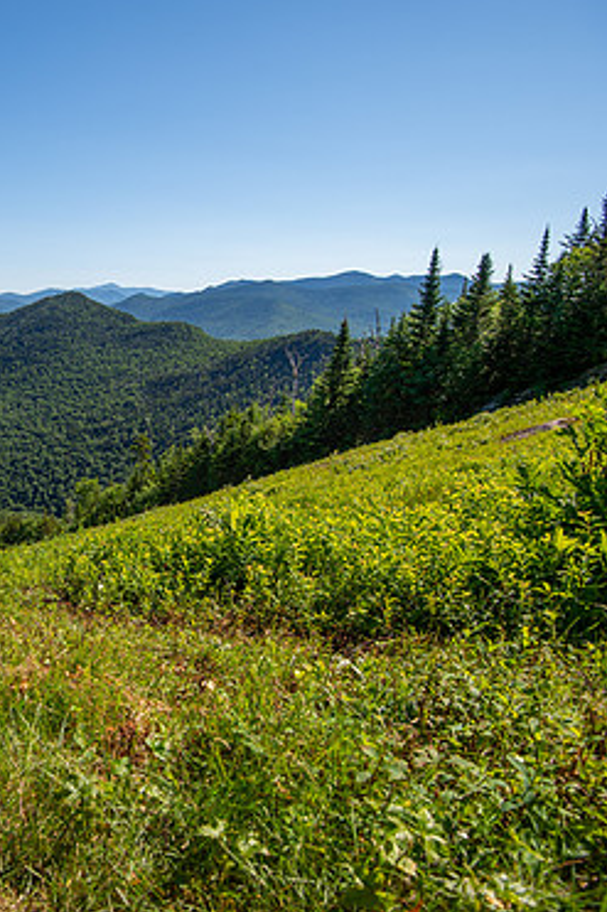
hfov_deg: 43.9
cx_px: 2
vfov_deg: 71.5
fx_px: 633
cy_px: 467
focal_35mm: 25
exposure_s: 1/640
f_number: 5
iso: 100
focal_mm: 16
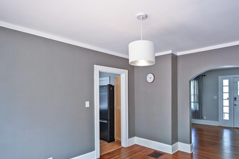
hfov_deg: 77.7
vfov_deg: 56.8
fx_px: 146
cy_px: 94
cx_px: 143
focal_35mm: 22
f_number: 4
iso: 220
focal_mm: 14
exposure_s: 1/60
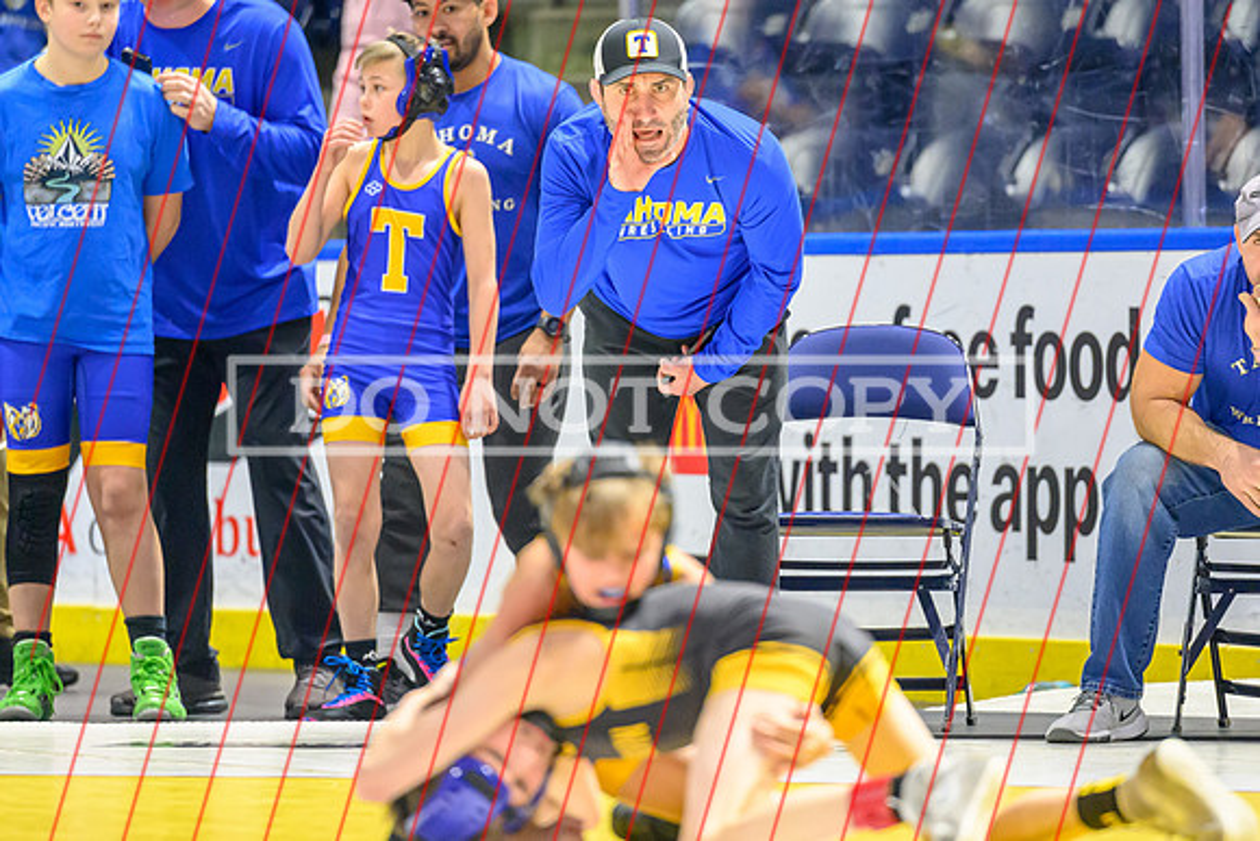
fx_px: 11559
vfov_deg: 4.2
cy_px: 331
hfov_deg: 6.2
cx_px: 675
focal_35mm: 330
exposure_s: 1/800
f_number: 2.8
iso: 5600
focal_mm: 200
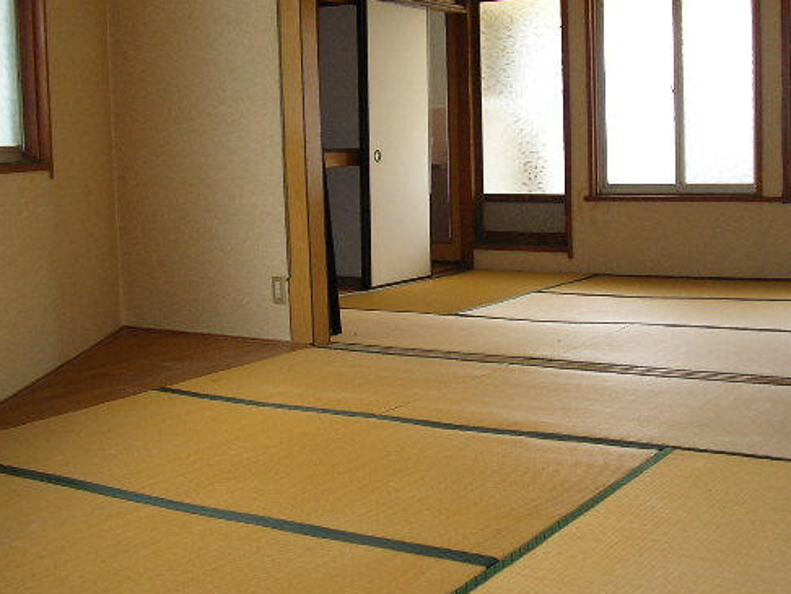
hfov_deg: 38.1
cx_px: 436
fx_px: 1143
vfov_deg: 29.1
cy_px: 244
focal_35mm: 50
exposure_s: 1/60
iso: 79
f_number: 2.9
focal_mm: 5.8
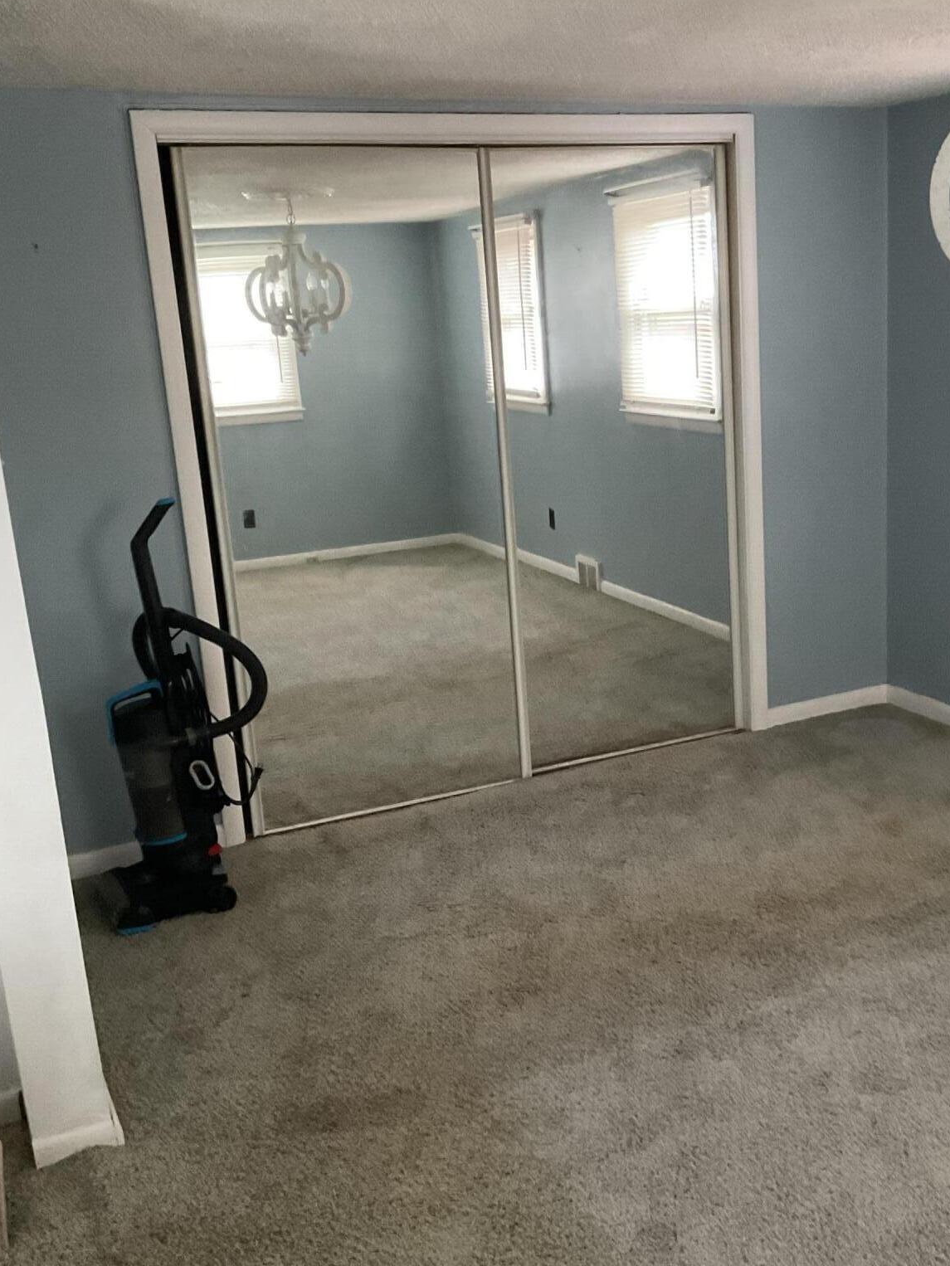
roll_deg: +2.7
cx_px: 592
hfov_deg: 37.5
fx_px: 1390
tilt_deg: -14.6
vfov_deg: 49.0
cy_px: 649
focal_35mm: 38
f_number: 1.8
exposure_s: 1/60
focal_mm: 3
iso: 320
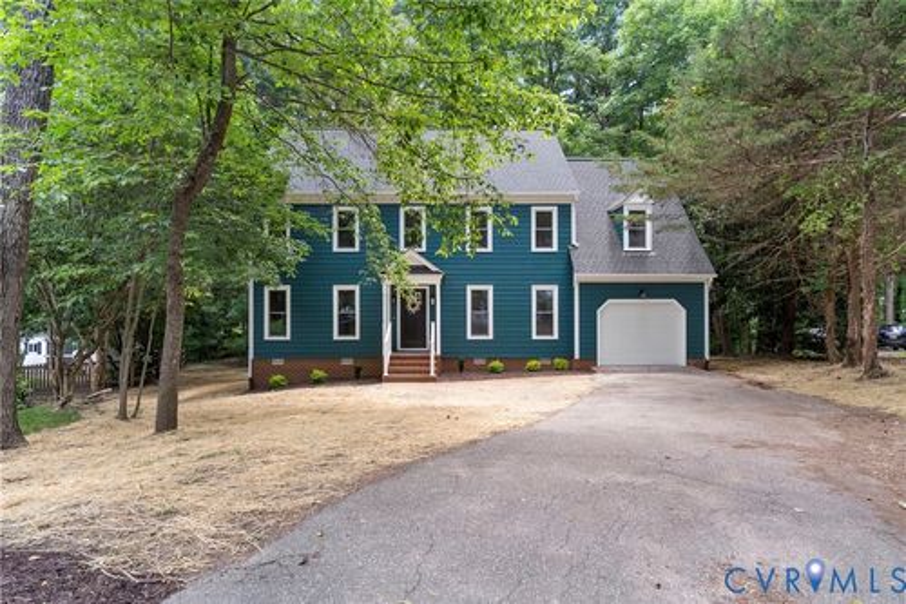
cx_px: 453
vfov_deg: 61.9
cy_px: 302
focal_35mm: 20
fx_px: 503
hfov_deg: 84.0
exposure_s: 1/80
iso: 640
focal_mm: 20
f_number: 8
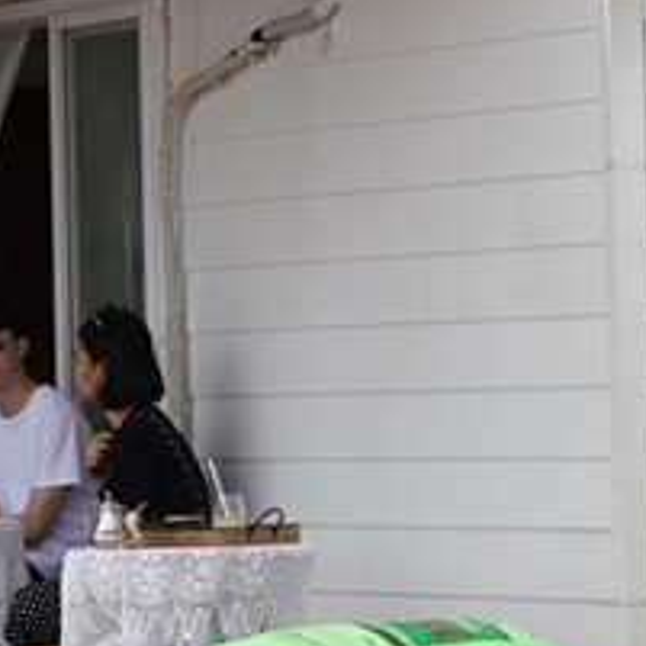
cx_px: 148
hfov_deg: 5.9
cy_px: 206
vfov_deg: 5.9
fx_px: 6250
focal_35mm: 296
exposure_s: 1/125
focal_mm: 35
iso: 100
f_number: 11
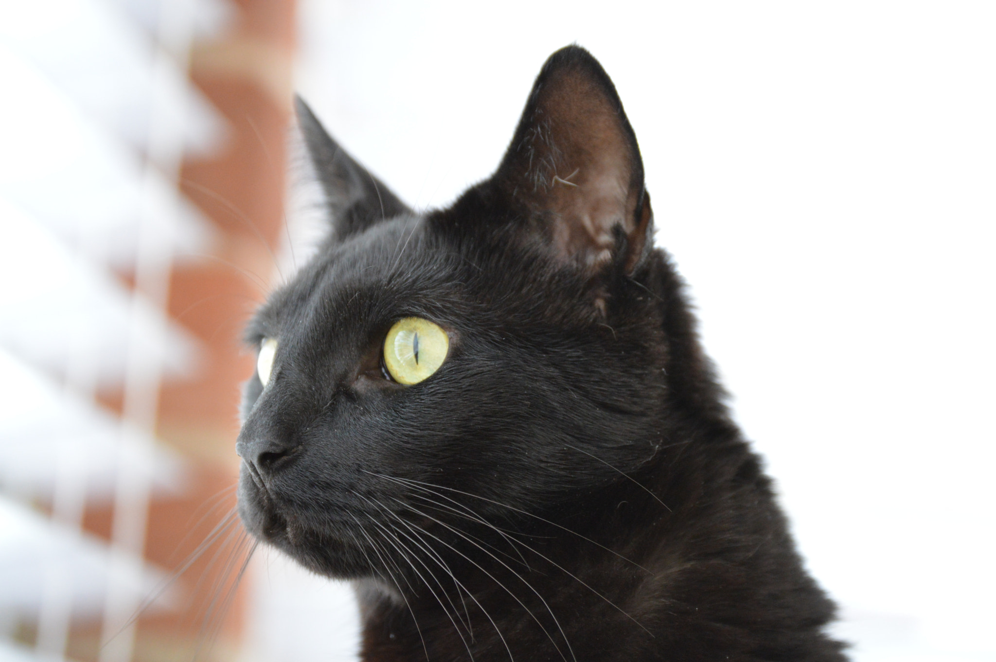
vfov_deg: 11.7
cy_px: 331
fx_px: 3234
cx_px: 498
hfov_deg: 17.5
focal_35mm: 117
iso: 1600
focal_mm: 78
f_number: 4.5
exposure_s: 1/125
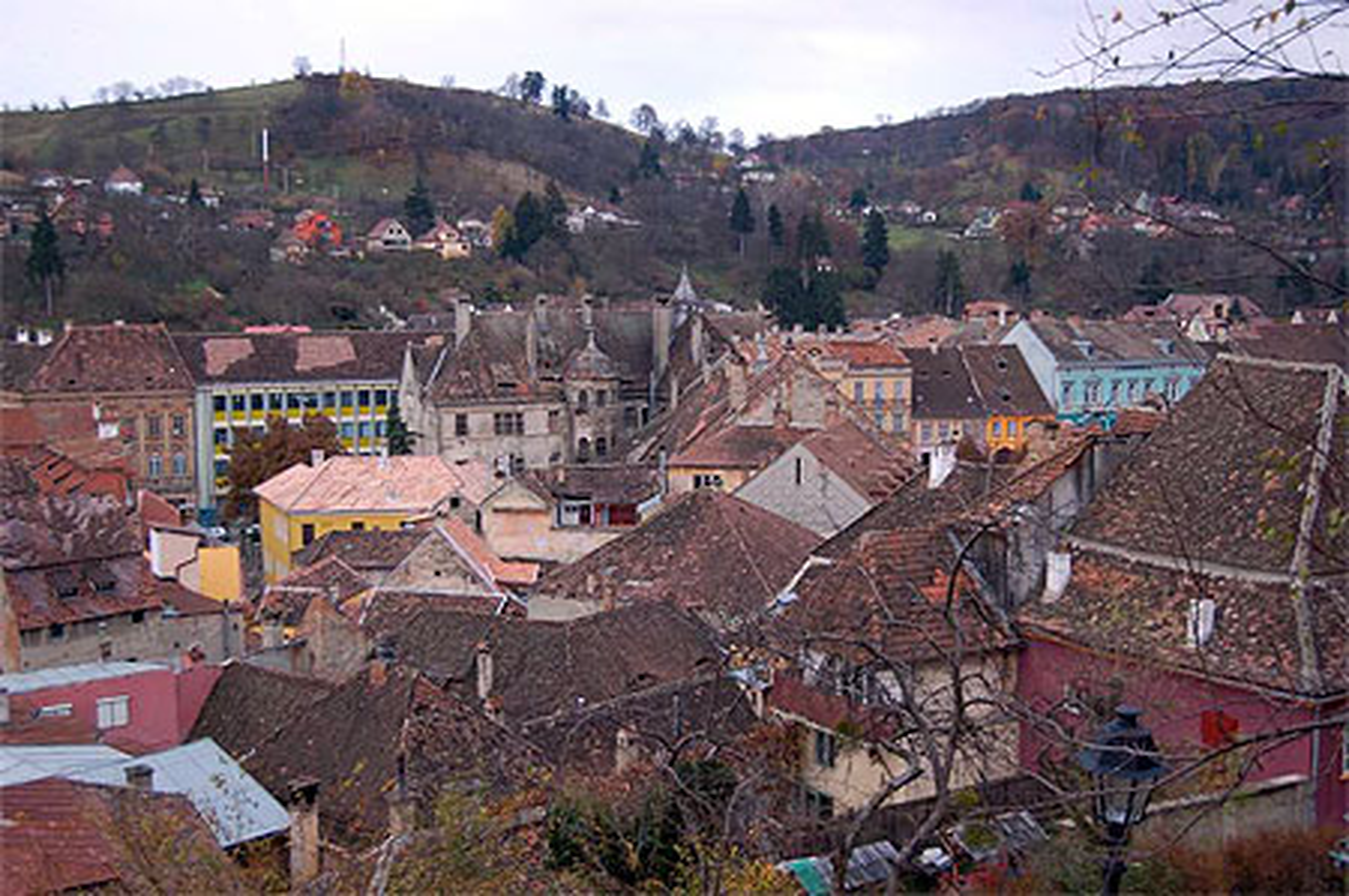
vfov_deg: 34.1
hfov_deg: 49.6
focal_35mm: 39
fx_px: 1460
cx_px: 674
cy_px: 448
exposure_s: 1/25
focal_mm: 26
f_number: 4.2
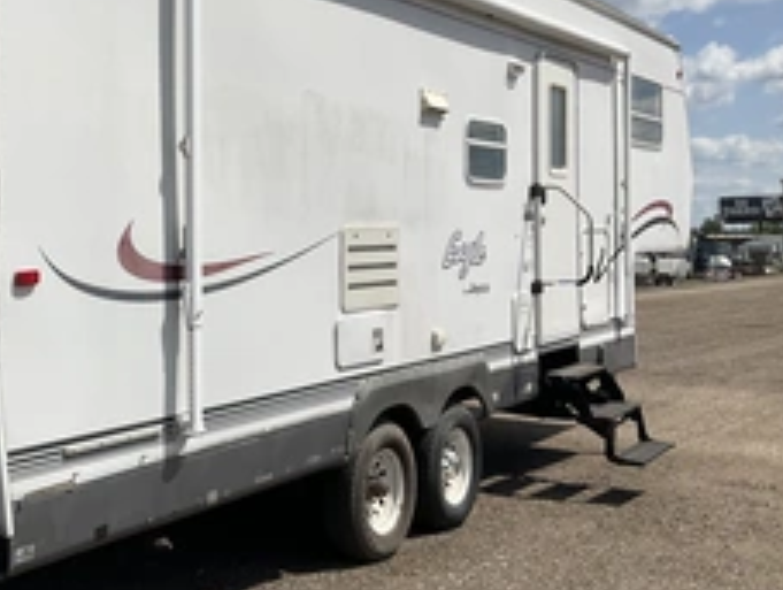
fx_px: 1155
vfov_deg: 28.5
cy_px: 214
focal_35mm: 51
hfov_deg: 36.3
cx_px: 172
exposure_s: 1/4405
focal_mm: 3
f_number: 1.8
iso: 25
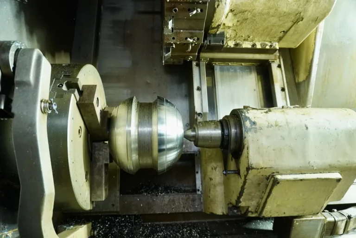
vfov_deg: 53.1
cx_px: 178
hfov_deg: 73.7
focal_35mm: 24
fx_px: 237
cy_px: 119
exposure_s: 1/125
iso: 2500
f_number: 3.5
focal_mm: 16
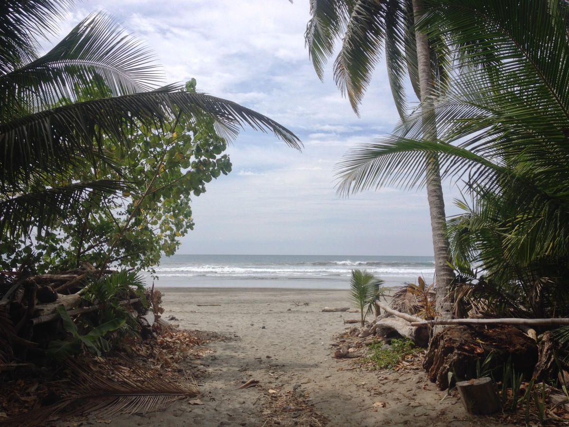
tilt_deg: +1.4
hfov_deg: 52.6
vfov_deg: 40.7
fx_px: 575
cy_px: 214
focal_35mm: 35
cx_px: 284
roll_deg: +0.0
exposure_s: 1/1104
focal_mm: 4.28
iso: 50
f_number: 2.4
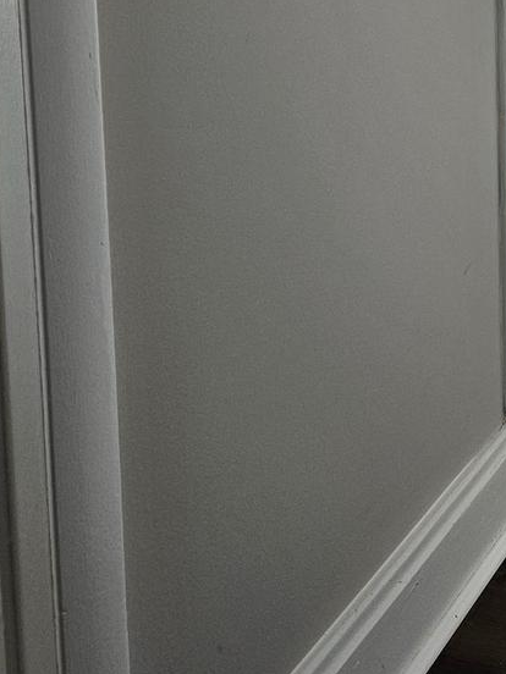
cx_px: 637
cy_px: -45
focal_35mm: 64
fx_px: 1247
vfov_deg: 27.9
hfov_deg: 21.1
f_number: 1.8
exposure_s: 1/120
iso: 125
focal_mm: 5.4
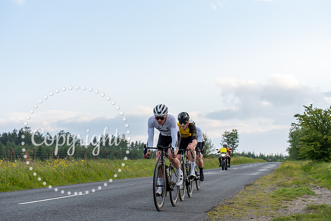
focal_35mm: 70
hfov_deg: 28.8
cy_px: 110
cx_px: 166
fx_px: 644
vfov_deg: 19.5
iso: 320
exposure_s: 1/400
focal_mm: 70
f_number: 5
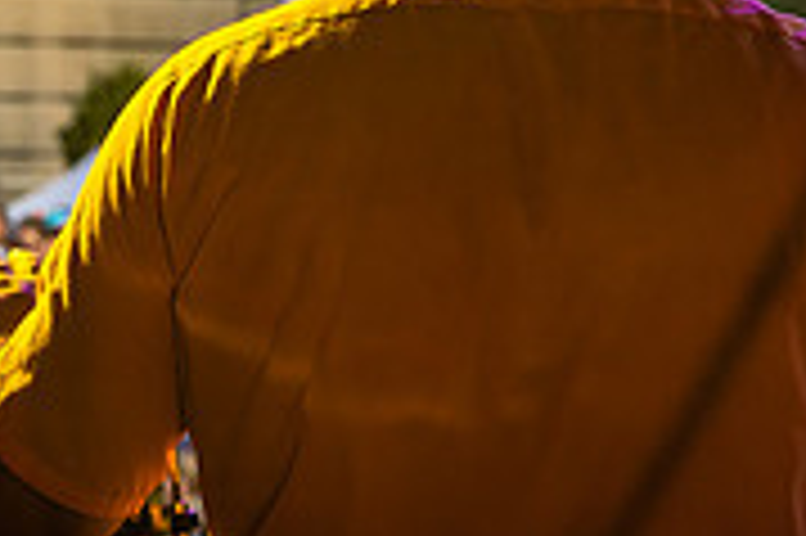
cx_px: 589
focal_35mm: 202
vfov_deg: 6.7
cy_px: -232
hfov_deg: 10.2
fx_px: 4518
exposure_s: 1/320
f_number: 6.3
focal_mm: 61
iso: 200
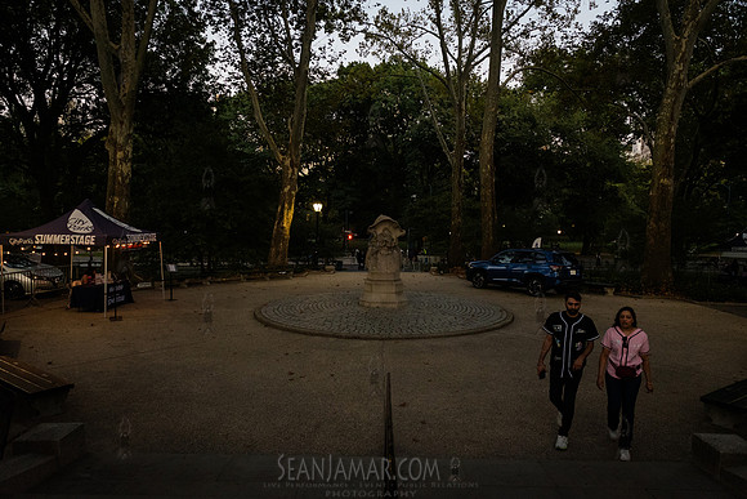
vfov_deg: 52.6
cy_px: 250
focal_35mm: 24
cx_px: 374
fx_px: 504
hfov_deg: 73.1
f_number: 3.5
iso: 5000
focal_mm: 24
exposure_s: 1/200
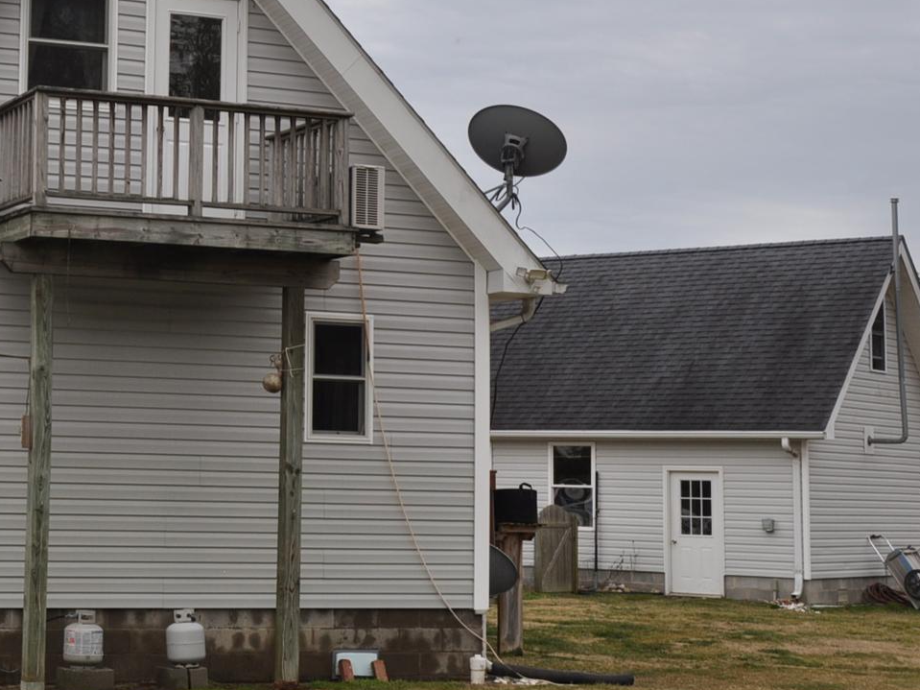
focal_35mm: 80
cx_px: 98
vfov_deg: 18.4
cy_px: 231
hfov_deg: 23.8
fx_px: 2126
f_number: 11
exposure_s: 1/200
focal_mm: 26
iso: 200
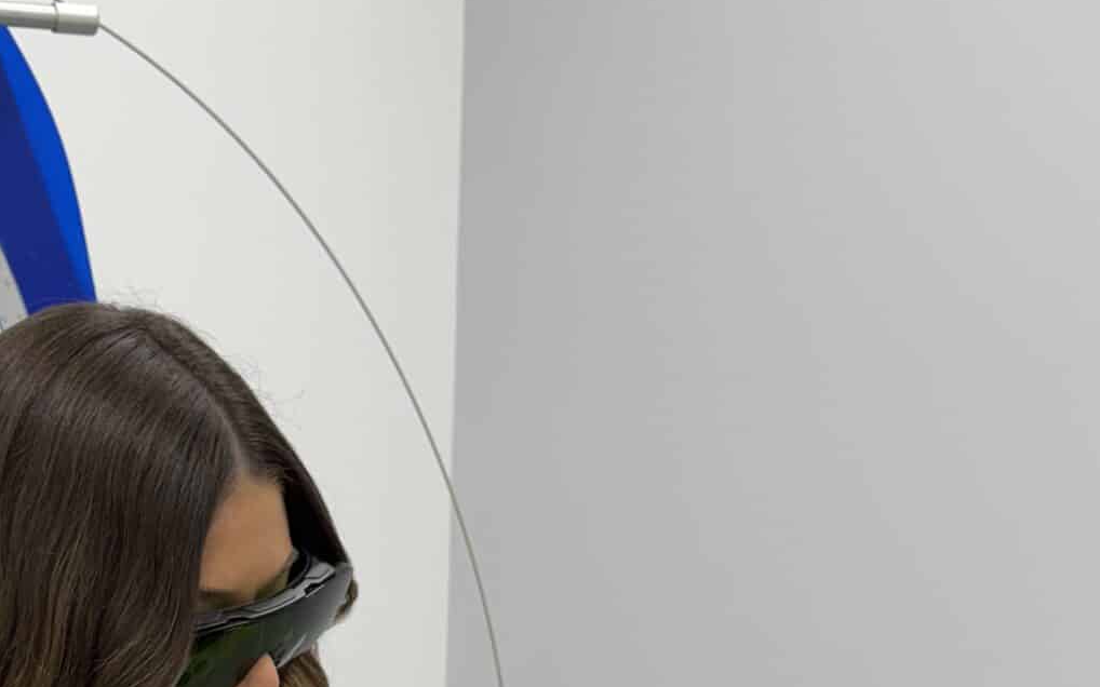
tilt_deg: -10.1
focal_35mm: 64
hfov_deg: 31.8
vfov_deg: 19.1
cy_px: 848
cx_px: 397
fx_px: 1918
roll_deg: -1.4
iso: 80
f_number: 1.78
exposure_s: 1/120
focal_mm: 6.76
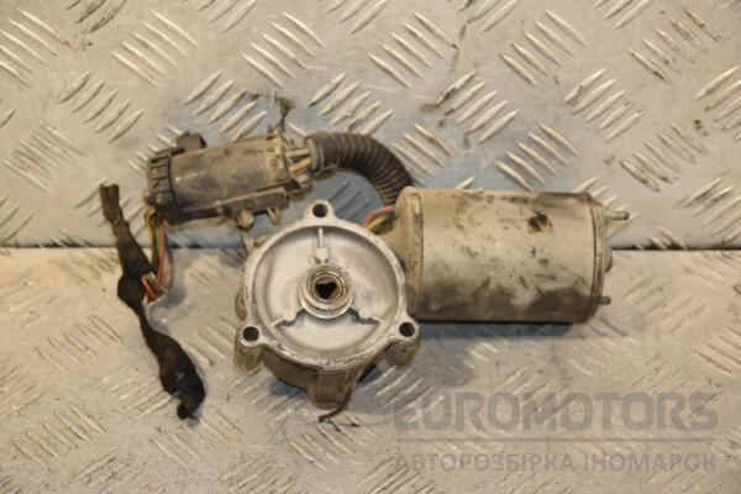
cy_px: 247
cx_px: 370
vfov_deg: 14.7
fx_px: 1914
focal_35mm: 93
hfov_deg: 21.9
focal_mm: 62
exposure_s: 1/160
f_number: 5.3
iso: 800
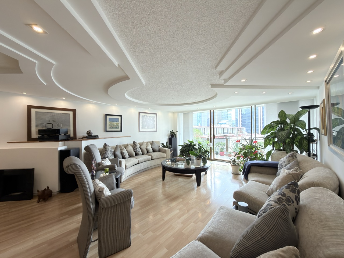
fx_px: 139
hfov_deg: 102.1
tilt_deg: +0.9
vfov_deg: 85.7
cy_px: 129
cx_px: 172
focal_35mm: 14
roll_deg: +0.5
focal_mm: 2.22
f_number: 2.2
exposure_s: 1/30
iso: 64
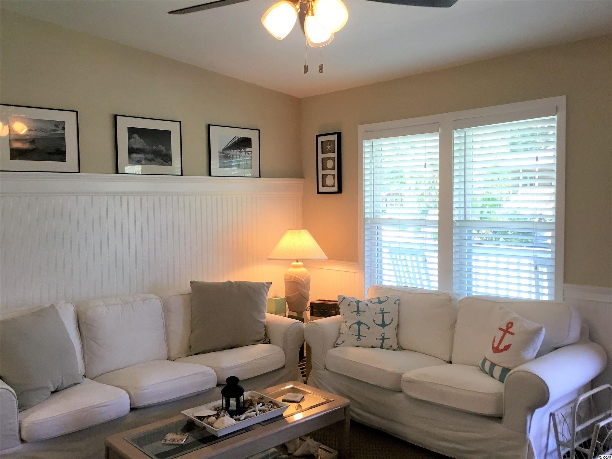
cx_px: 306
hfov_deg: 58.4
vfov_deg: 45.4
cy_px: 230
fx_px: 548
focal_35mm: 31
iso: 32
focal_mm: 3.3
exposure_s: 1/30
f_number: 2.4
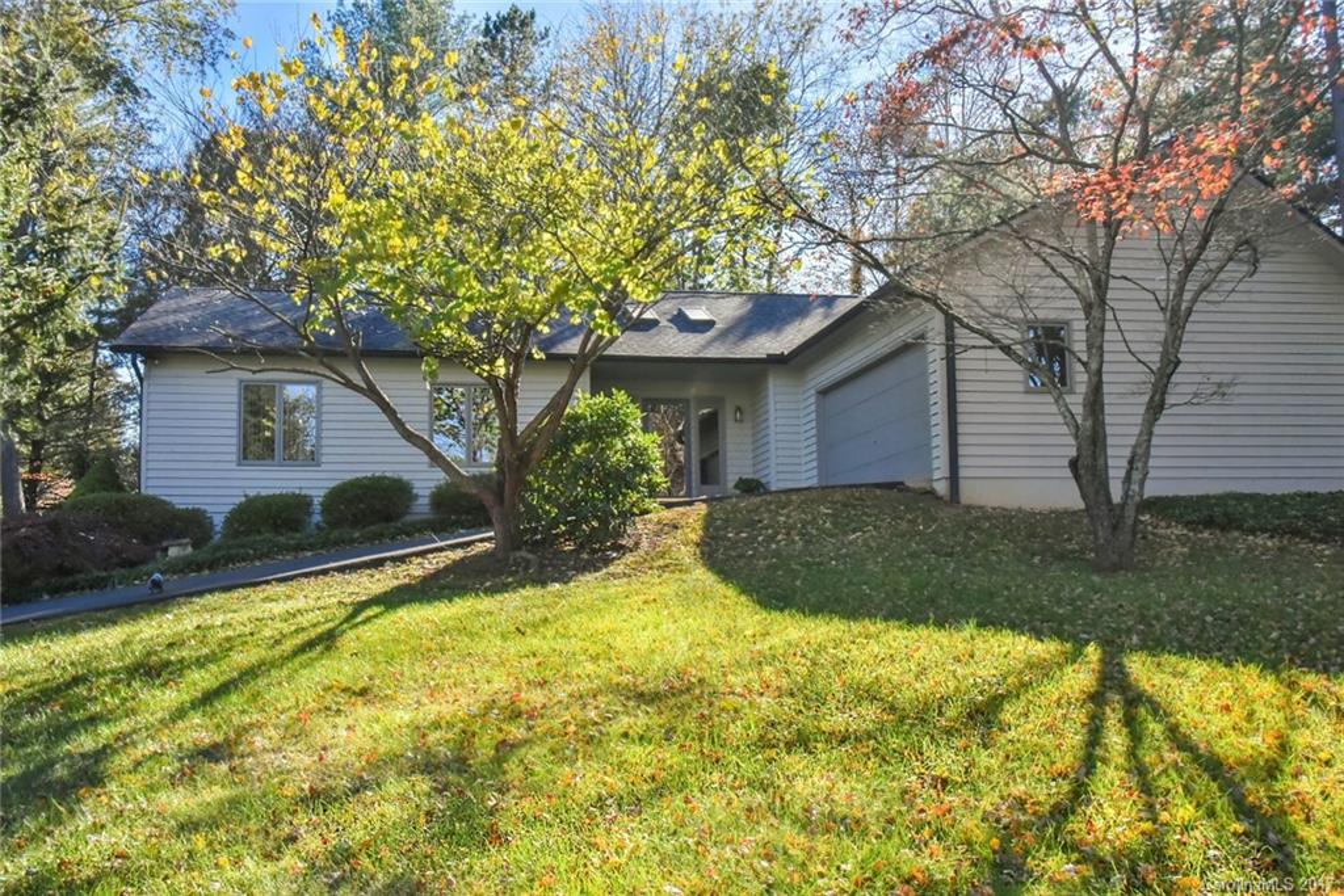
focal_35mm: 31
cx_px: 672
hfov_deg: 60.3
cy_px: 448
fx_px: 1157
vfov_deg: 42.3
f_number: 18
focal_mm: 31
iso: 4000
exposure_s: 1/320
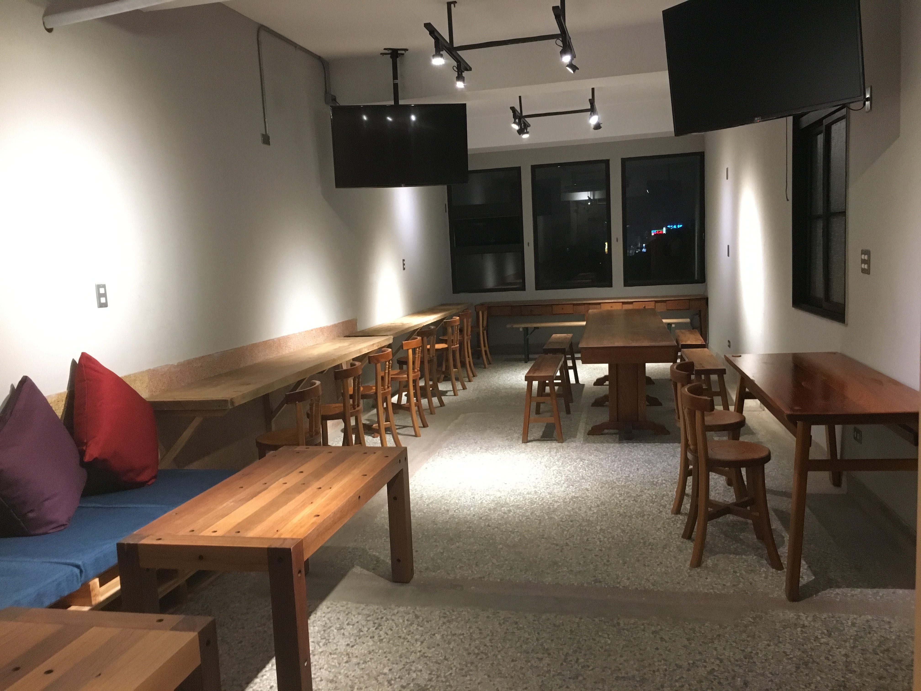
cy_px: 346
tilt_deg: -7.1
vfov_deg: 48.2
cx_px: 460
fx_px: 772
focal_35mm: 29
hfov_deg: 61.7
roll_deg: +2.7
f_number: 2.2
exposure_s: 1/30
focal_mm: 4.15
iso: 200
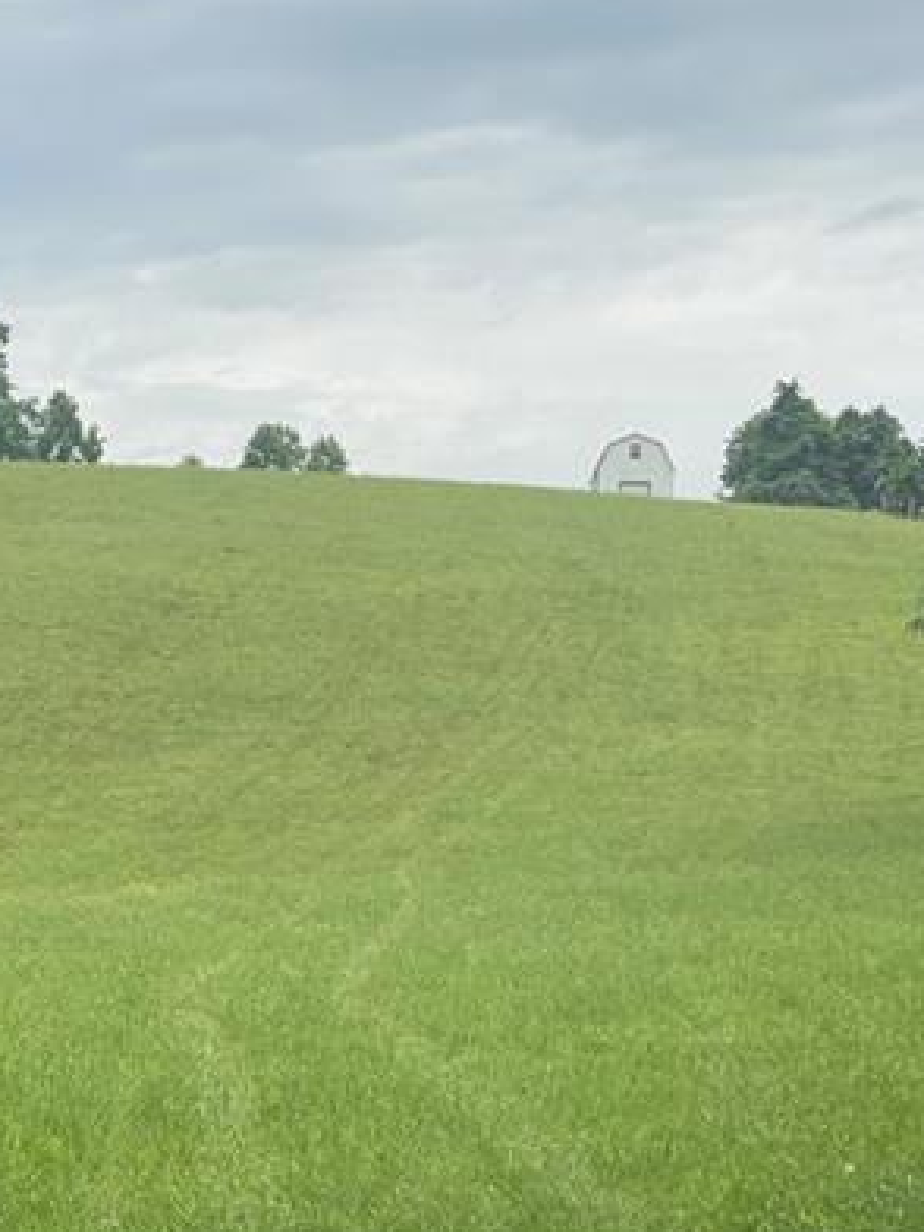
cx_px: 170
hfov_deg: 14.4
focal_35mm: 102
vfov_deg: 19.2
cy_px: 874
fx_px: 3630
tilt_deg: +0.7
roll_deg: -0.5
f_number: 2
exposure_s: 1/1261
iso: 20
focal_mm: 6
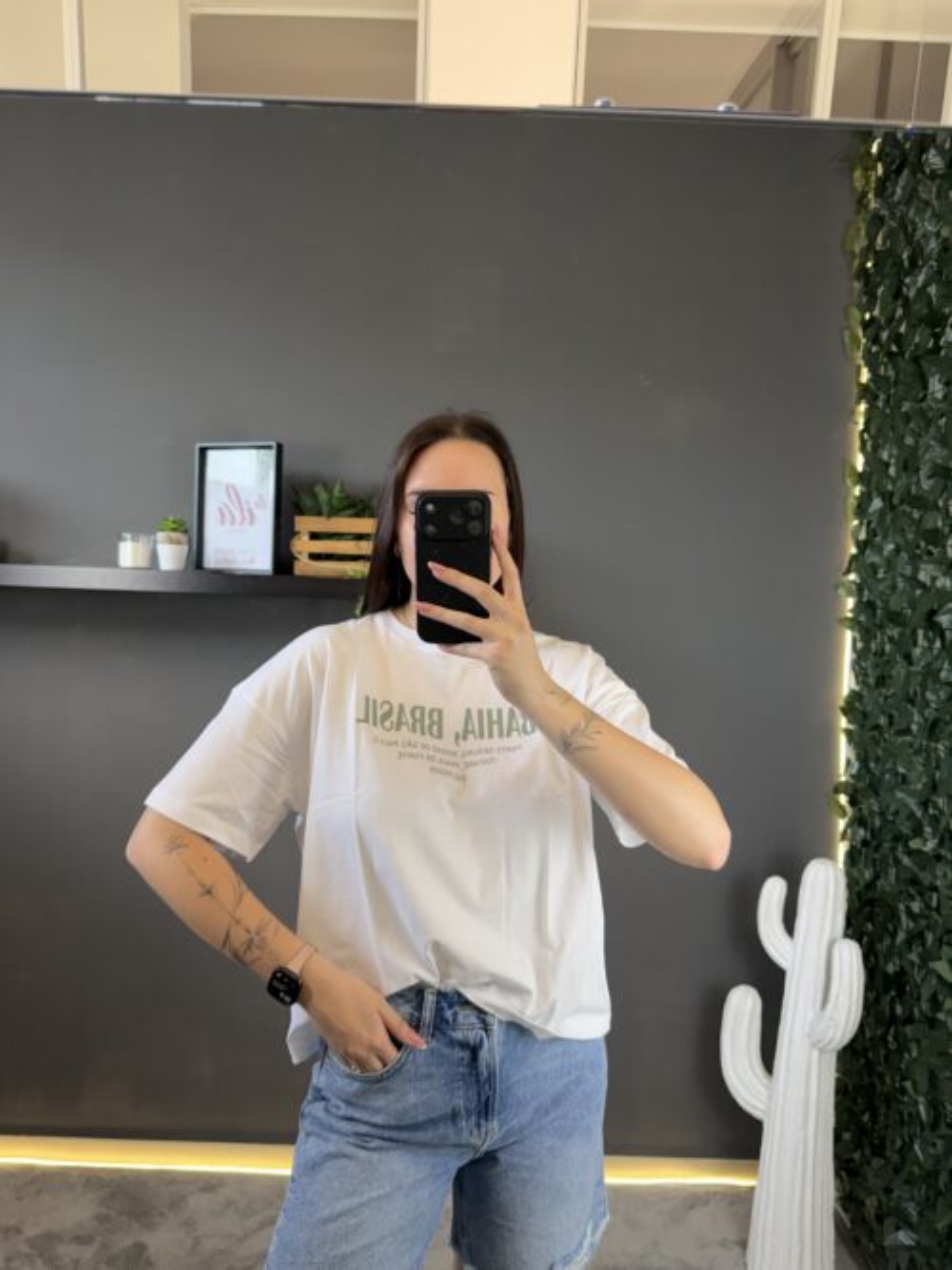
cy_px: 635
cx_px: 476
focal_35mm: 24
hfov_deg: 56.8
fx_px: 880
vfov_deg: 71.6
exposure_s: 1/100
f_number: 1.78
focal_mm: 6.76
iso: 160
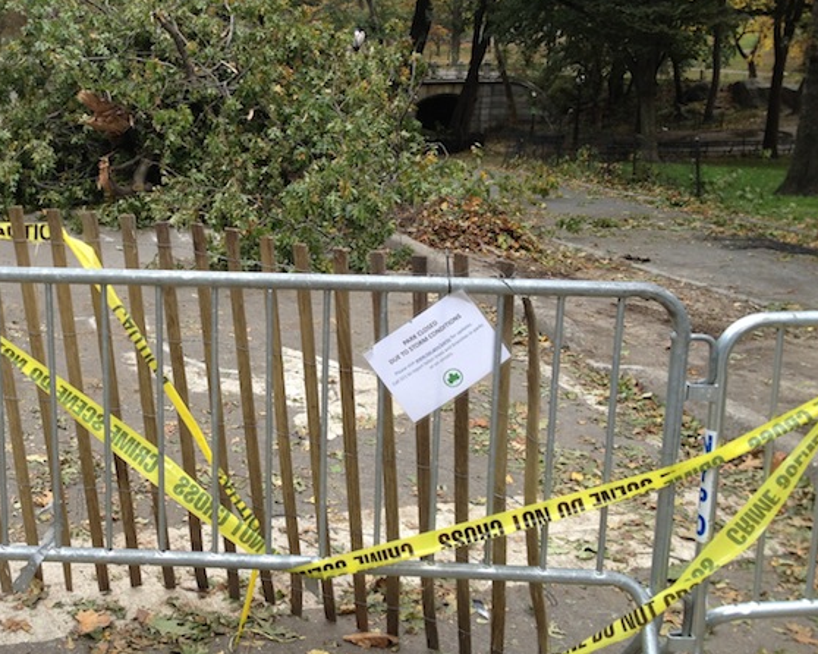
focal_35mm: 49
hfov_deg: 37.4
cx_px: 235
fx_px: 1186
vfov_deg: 30.8
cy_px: 279
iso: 64
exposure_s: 1/267
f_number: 2.4
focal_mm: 4.28
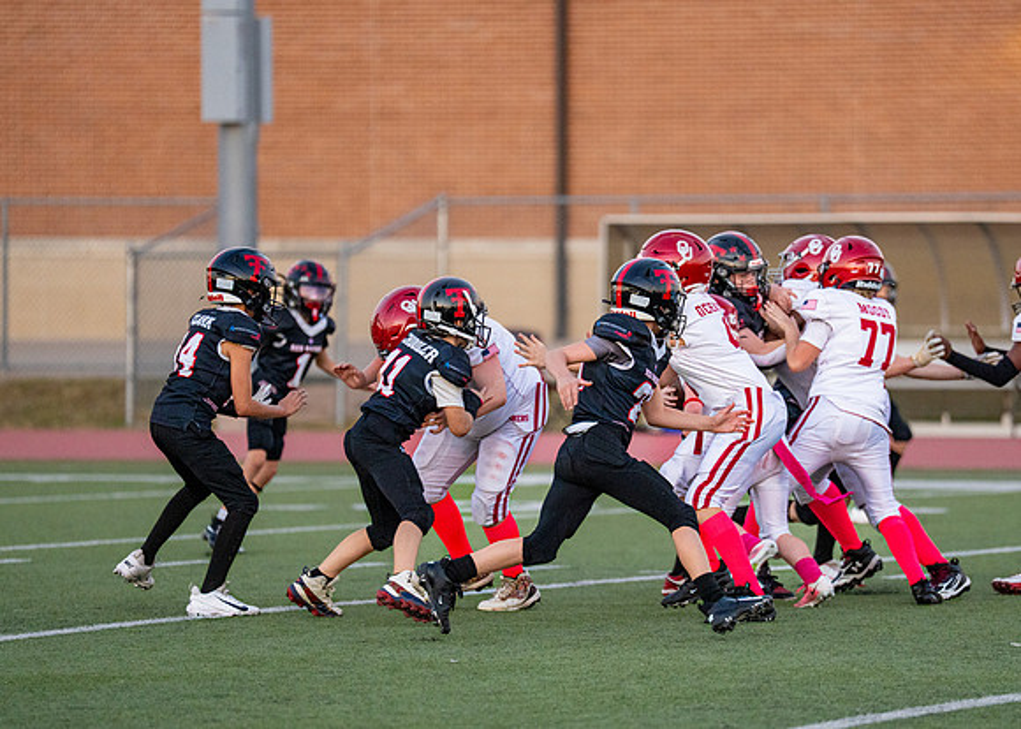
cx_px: 602
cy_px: 378
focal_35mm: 260
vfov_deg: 5.5
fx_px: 7524
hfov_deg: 7.8
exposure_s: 1/1250
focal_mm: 200
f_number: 2.8
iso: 2500
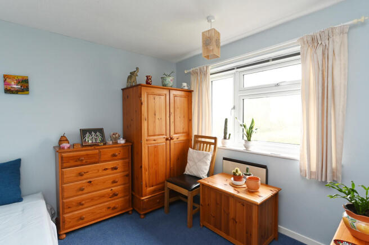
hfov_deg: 90.1
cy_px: 122
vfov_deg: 67.3
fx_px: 184
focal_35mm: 18
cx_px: 184
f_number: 10
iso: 320
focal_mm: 18
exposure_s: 1/5
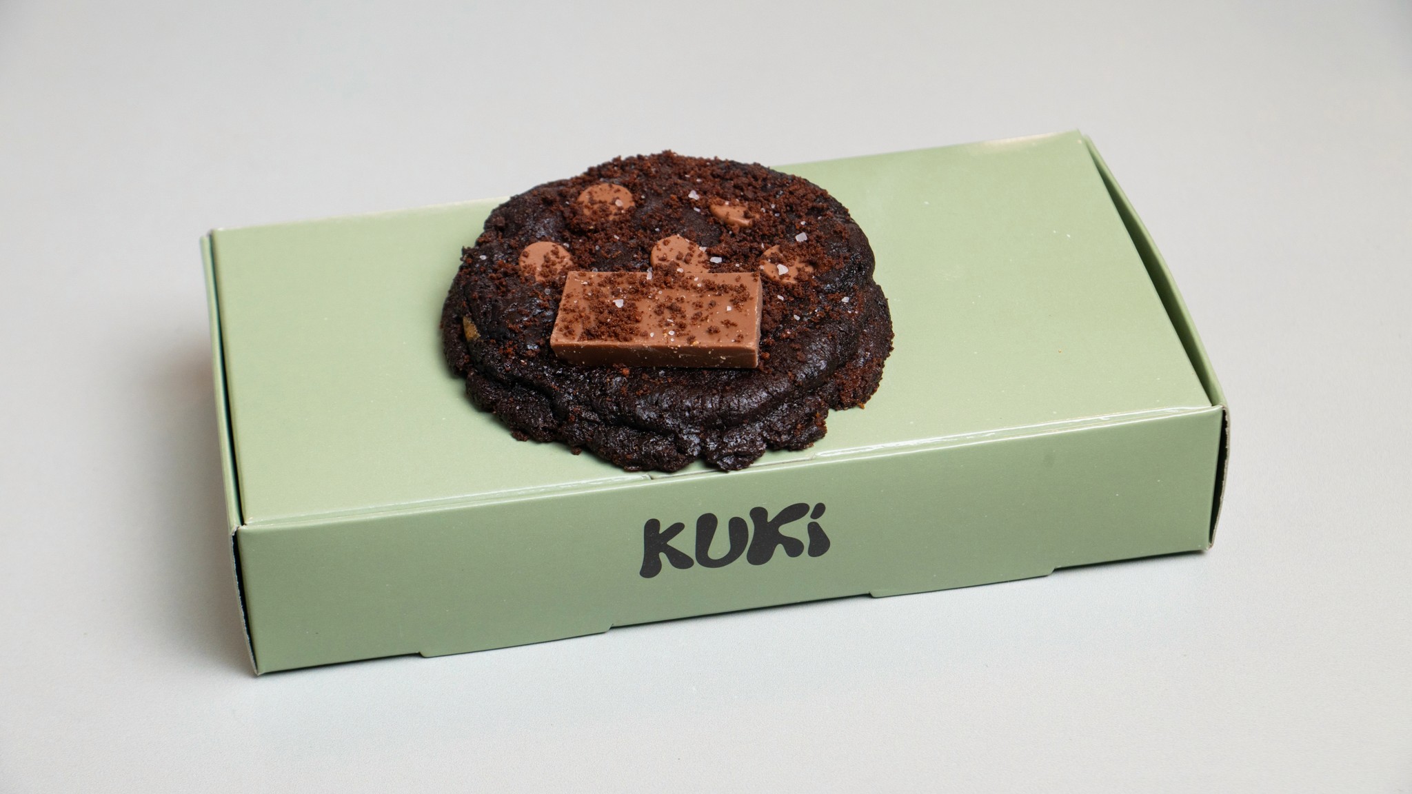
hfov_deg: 22.1
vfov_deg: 12.6
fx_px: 3608
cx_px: 706
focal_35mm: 96
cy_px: 397
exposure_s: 1/200
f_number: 8
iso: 800
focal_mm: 92
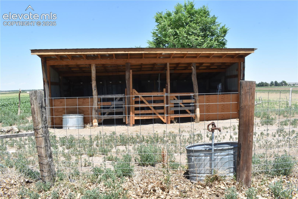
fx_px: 223
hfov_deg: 67.4
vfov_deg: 47.9
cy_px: 100
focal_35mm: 27
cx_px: 149
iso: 720
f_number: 22
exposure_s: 1/200
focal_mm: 18
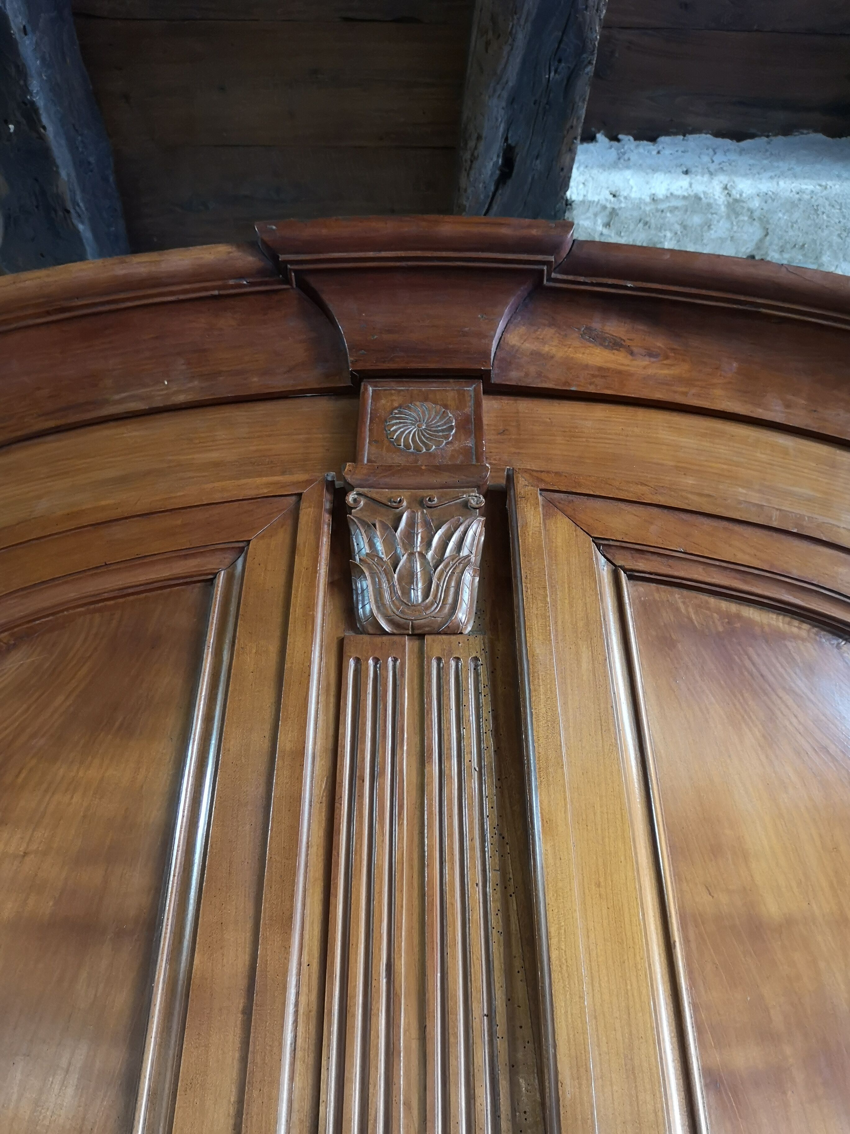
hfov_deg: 51.4
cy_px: 567
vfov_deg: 65.3
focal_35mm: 27
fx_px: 884
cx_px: 425
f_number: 1.8
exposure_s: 1/25
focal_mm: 5.58
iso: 500
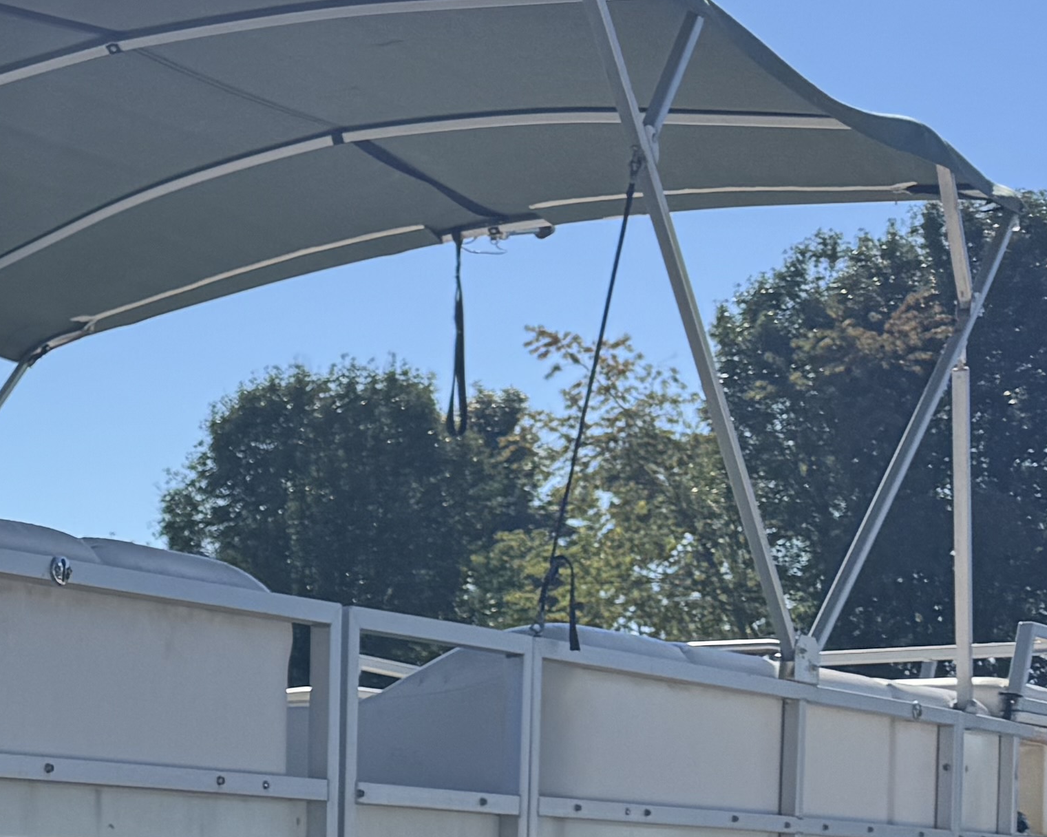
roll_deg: -0.2
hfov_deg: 18.6
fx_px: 2726
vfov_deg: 16.9
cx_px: -626
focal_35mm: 88
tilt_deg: -2.1
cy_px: 940
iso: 80
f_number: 1.78
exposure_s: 1/5814
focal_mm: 6.76
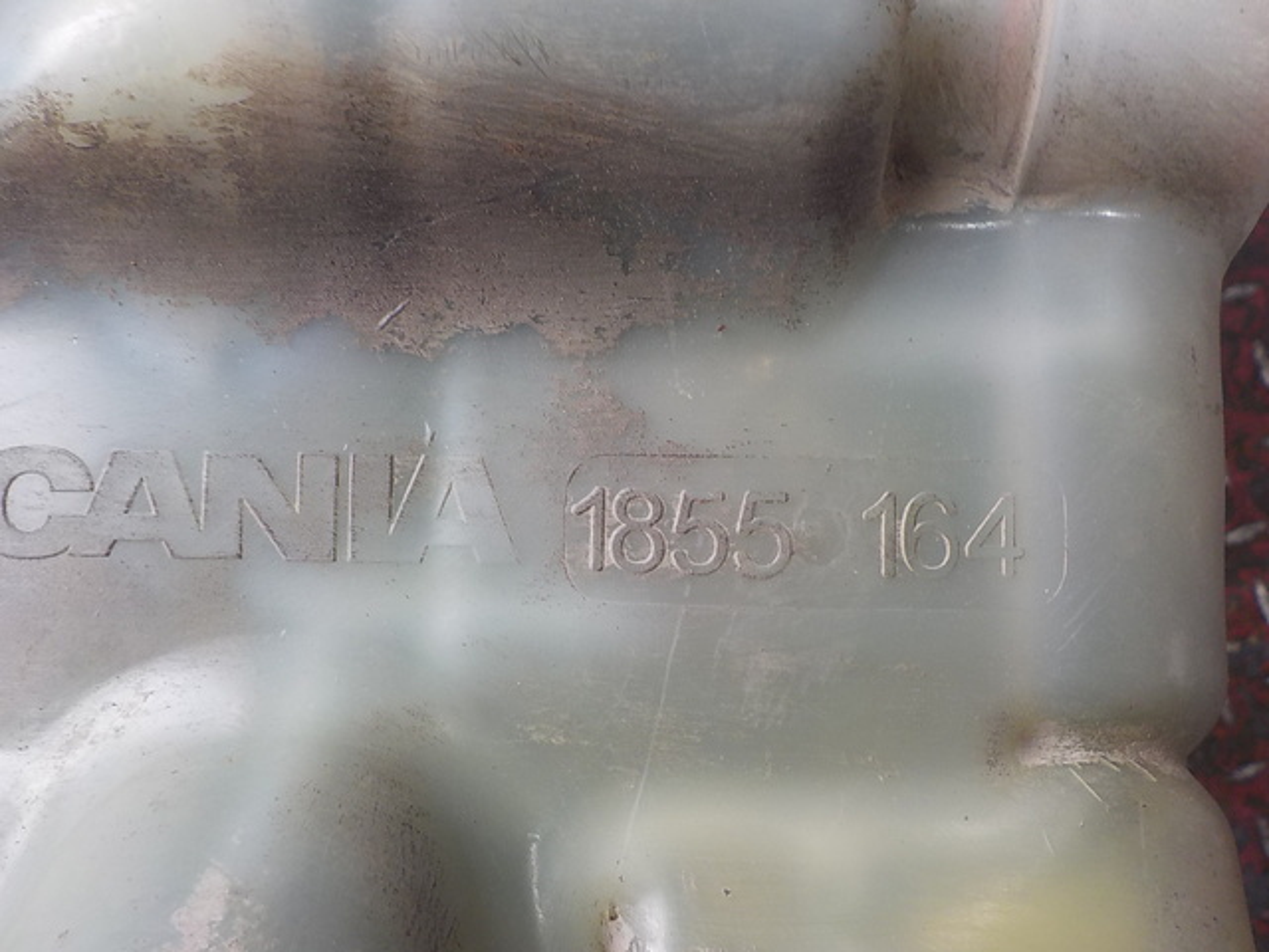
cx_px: 634
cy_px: 476
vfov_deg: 46.8
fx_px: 1100
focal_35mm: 30
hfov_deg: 60.0
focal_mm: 4.1
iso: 125
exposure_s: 1/40
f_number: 3.3
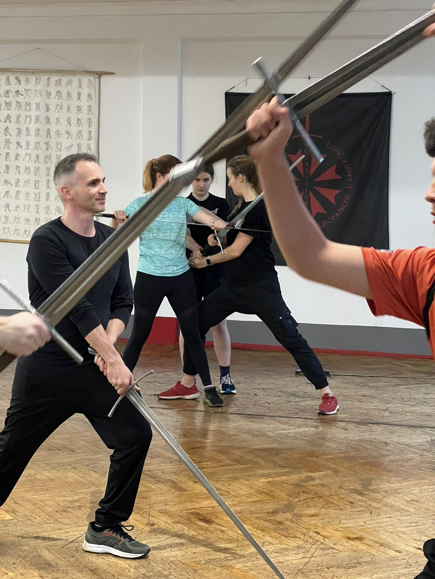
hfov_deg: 19.1
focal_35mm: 77
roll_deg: -1.0
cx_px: 218
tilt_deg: -5.2
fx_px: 1290
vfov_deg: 25.3
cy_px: 290
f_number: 2.8
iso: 800
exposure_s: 1/50
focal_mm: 9
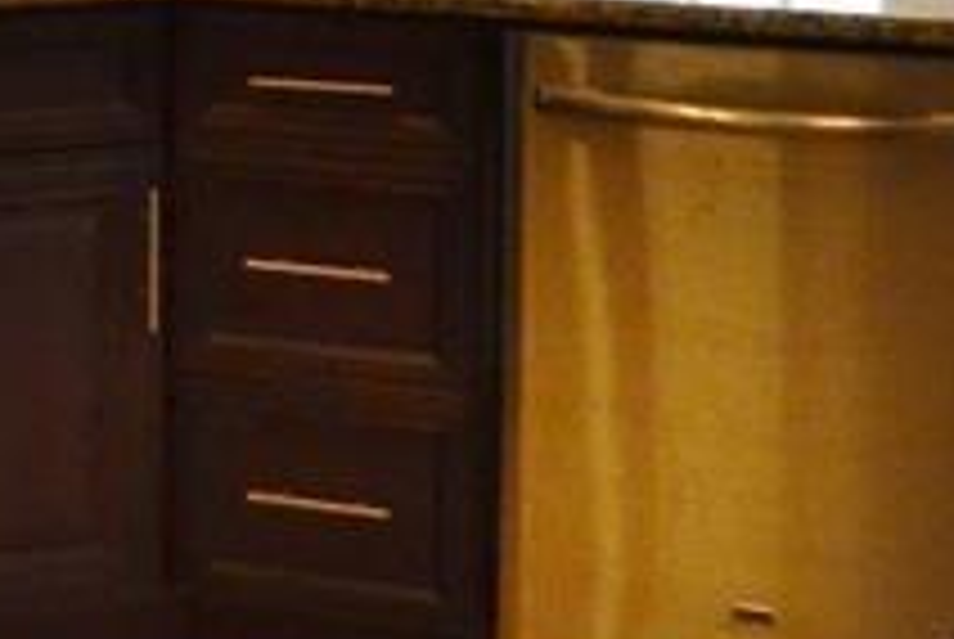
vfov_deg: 11.7
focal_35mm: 113
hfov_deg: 16.9
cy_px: -302
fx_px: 2999
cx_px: -328
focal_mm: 10
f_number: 4
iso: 800
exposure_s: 1/50
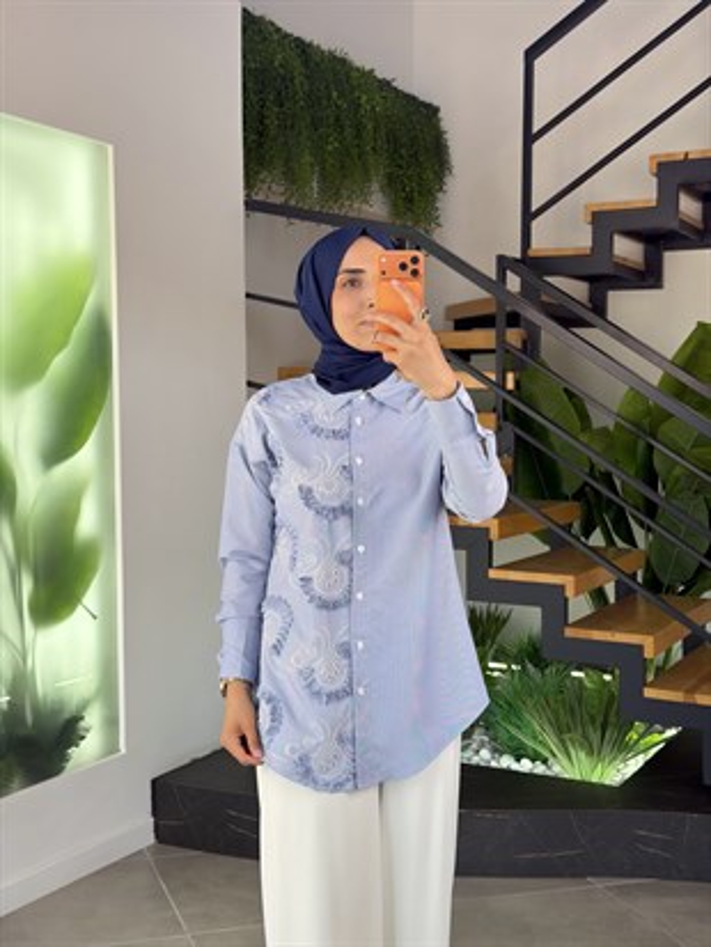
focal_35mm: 48
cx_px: 356
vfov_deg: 39.6
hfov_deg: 30.3
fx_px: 1314
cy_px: 474
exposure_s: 1/196
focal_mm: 6.76
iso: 64
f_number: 1.78
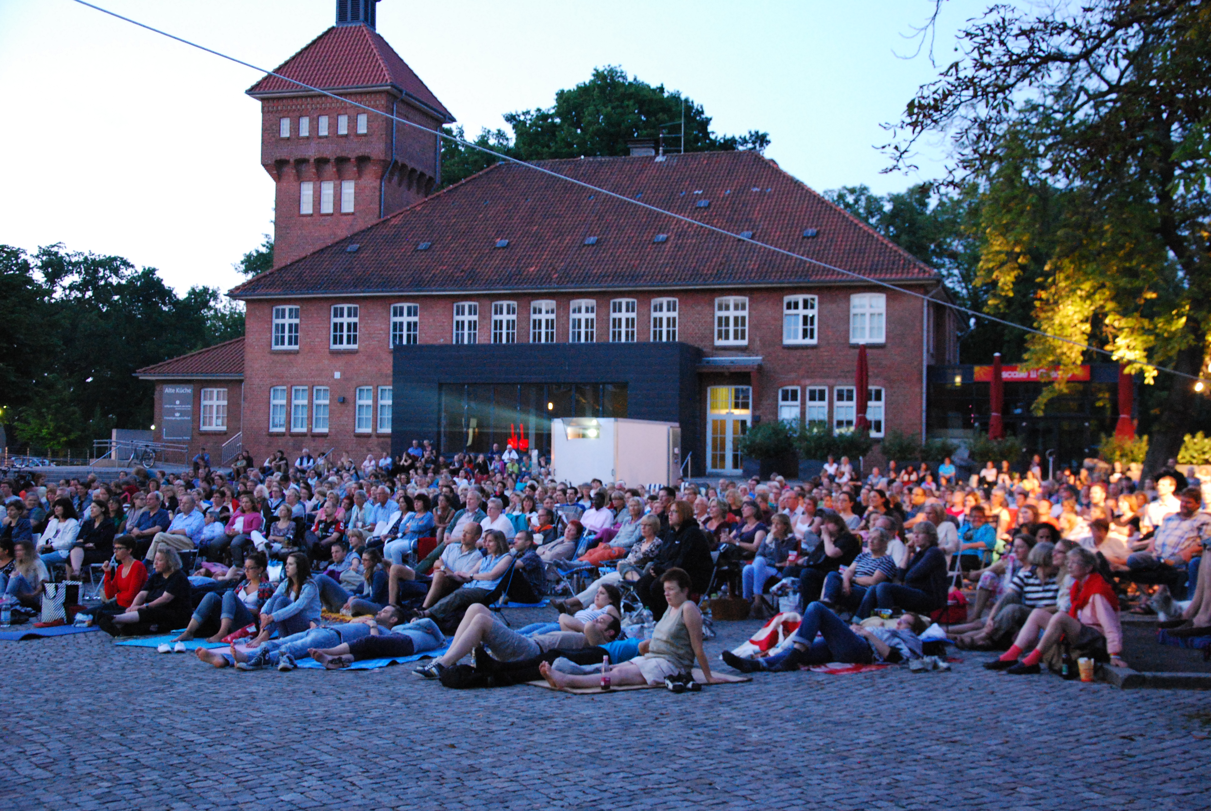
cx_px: 606
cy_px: 406
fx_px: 1516
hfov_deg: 43.6
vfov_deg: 29.9
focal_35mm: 45
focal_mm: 30
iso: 1600
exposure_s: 1/3
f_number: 4.2
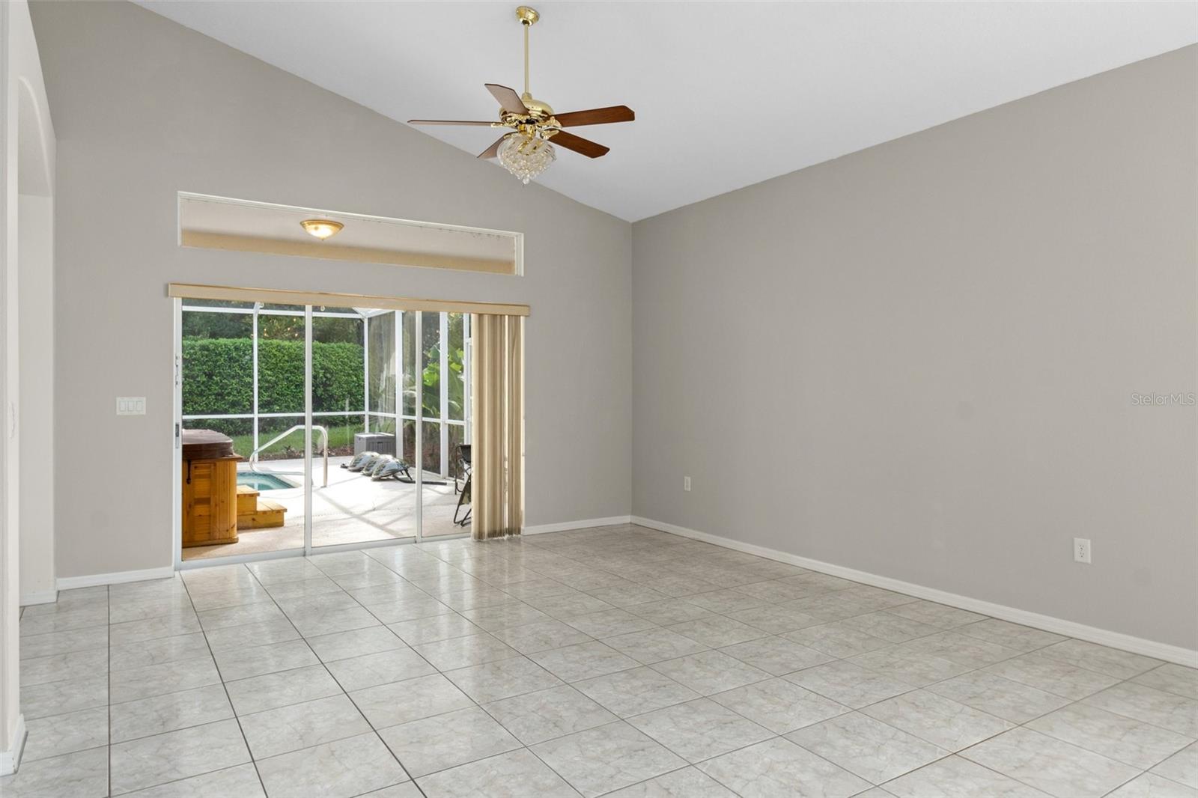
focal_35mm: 22
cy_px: 399
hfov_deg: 77.3
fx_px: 749
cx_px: 599
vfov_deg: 56.1
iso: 320
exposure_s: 1/3
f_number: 8
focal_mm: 15
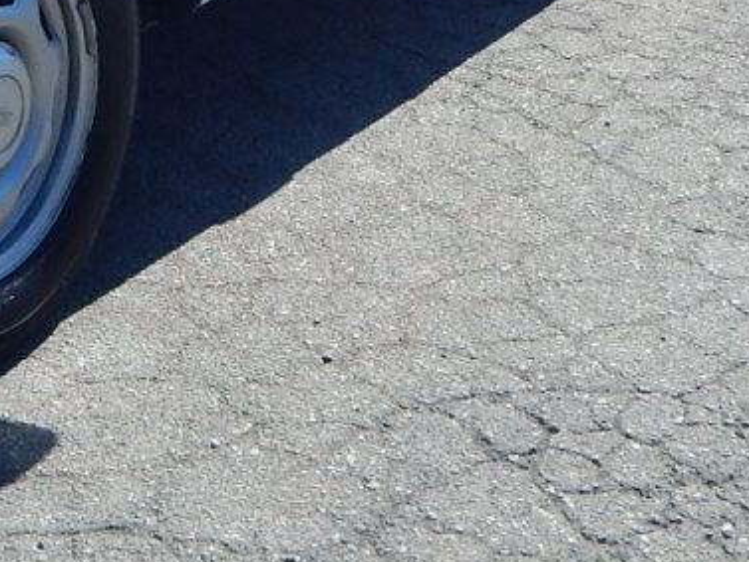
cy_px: -284
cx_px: -131
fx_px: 2056
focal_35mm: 95
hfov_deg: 19.5
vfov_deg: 14.5
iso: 125
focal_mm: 5.1
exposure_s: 1/500
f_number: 6.3
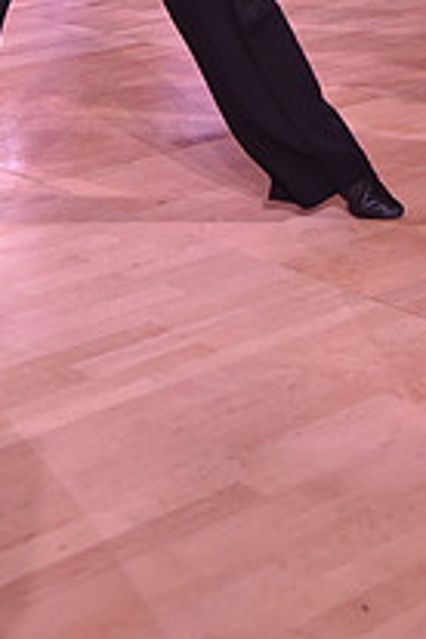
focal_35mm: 98
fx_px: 1739
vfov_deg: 18.9
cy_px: -250
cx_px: 400
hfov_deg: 13.8
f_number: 4.5
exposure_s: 1/250
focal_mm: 35
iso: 1250
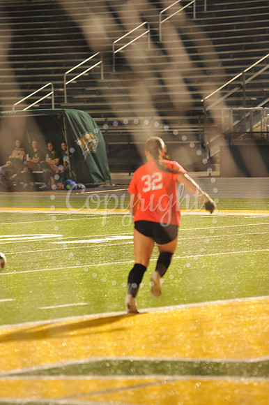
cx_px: 134
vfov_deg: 10.3
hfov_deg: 6.9
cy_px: 202
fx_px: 2244
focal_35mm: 200
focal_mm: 200
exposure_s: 1/160
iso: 4000
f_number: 4.5
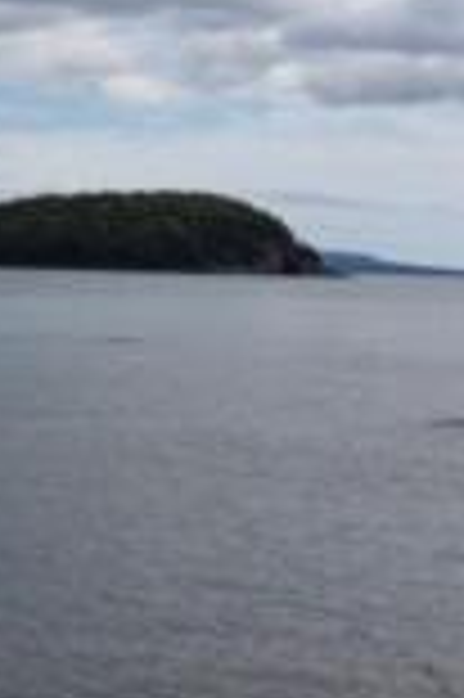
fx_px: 2151
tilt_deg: -0.1
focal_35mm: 111
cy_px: 205
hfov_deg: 11.8
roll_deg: -1.1
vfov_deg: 18.4
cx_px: -207
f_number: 2.4
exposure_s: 1/2857
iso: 50
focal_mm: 4.12
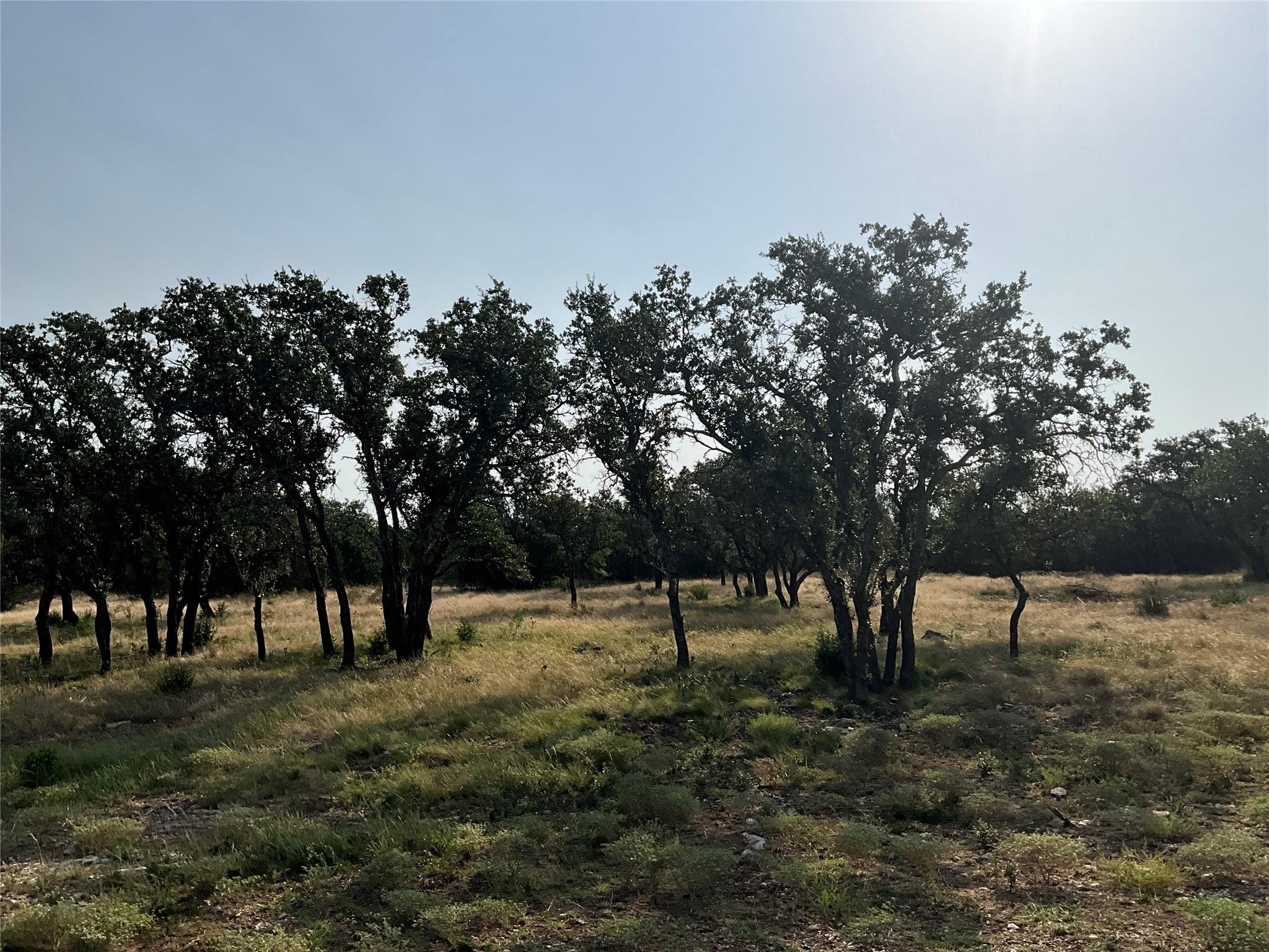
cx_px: 634
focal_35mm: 29
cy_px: 476
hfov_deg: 61.7
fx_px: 1063
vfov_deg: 48.2
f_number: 1.8
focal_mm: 3
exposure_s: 1/5814
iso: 25
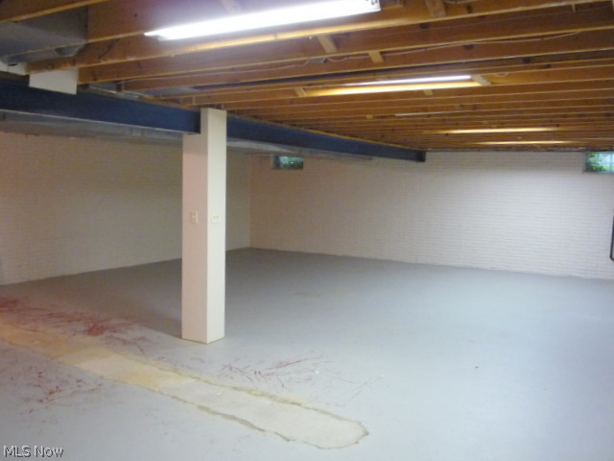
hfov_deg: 60.0
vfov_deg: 46.8
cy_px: 230
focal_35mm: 30
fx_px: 532
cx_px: 307
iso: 400
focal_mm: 5.2
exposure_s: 1/13
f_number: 3.3
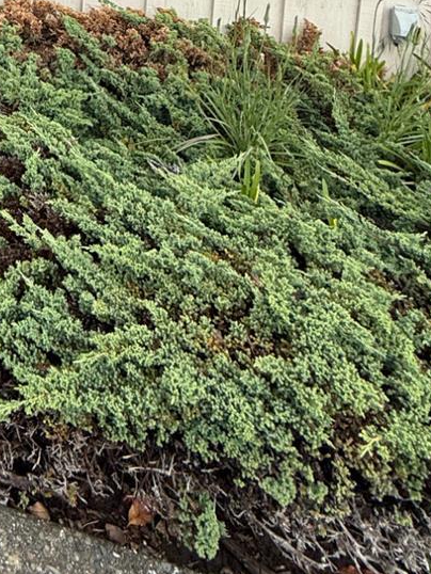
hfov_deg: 28.3
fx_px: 647
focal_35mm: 39
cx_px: -166
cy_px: -176
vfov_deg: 34.0
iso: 50
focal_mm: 2.22
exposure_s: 1/451
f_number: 2.2
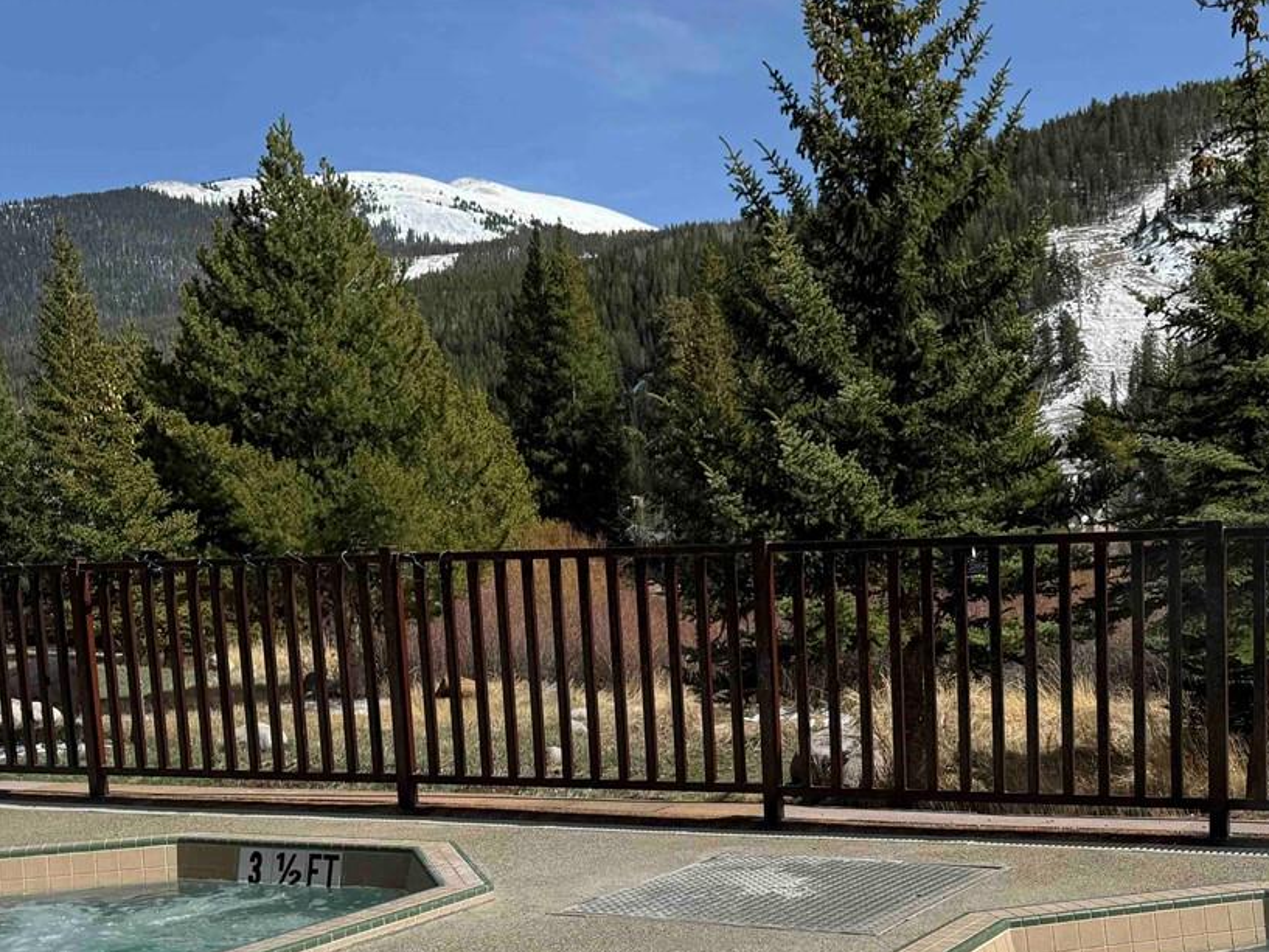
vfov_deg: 30.2
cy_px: 752
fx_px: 1723
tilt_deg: -7.2
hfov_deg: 39.6
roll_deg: +2.1
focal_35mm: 47
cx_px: 918
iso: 80
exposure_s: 1/5814
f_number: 1.78
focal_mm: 6.76
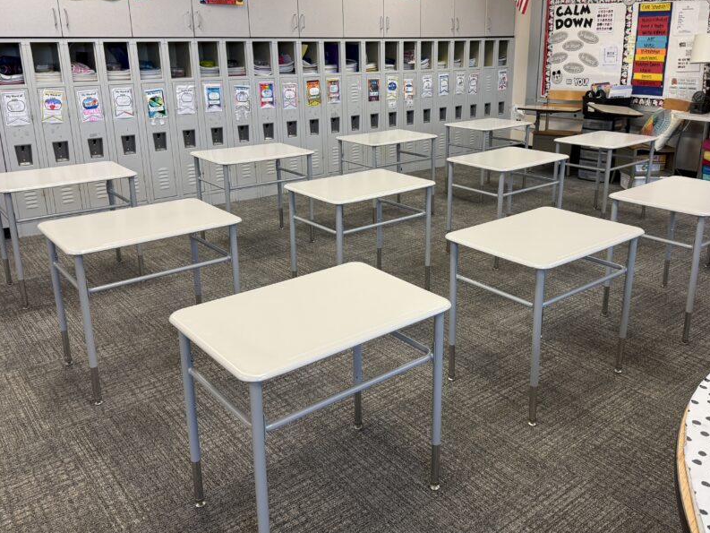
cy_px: 224
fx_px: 636
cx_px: 398
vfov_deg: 45.3
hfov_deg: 58.2
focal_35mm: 31
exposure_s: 1/60
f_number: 1.78
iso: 125
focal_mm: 6.76
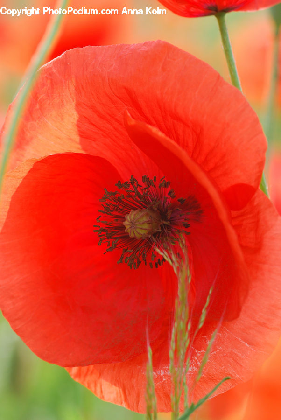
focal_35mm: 158
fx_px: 1840
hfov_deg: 8.7
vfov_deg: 13.0
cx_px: 140
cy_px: 210
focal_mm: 105
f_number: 7.1
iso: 200
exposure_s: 1/125
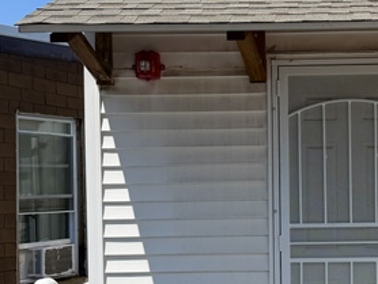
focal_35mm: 69
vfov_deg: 21.3
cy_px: 182
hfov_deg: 27.2
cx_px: 334
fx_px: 754
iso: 80
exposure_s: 1/4167
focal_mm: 6.76
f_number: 1.78
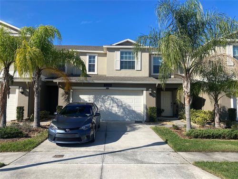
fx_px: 179
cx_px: 119
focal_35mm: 26
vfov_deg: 53.1
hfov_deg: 67.3
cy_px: 90
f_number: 1.8
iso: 32
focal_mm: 4.25
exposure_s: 1/2967
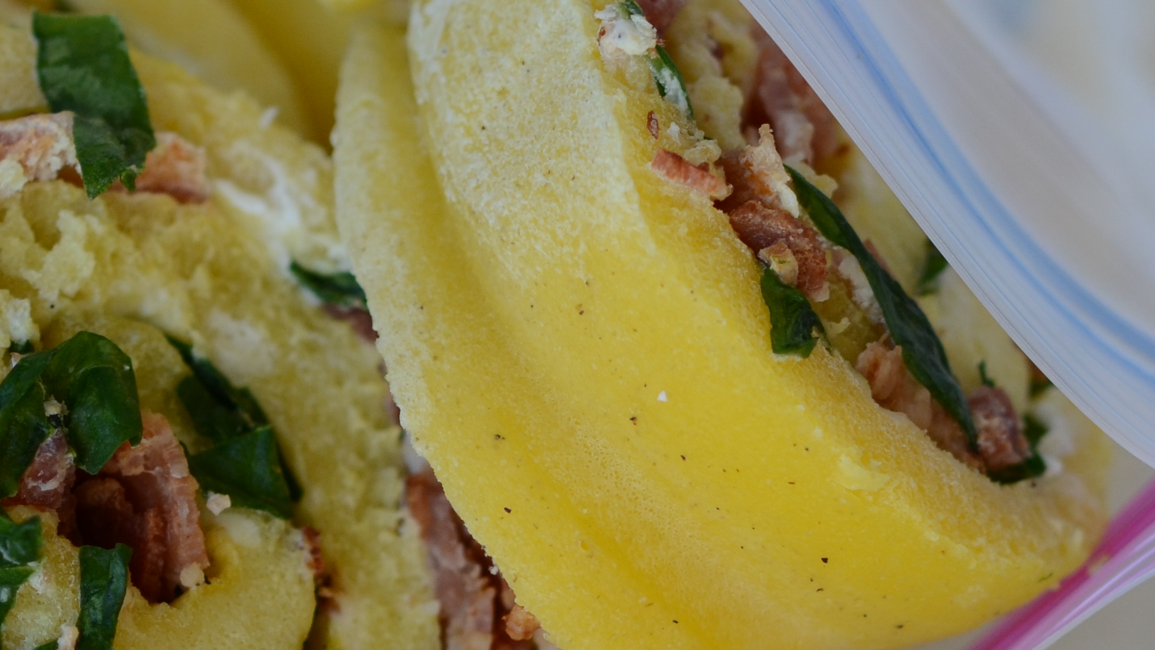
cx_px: 209
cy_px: 640
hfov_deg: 9.4
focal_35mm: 228
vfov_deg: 5.3
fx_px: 6983
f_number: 4
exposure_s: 1/160
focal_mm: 60
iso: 320
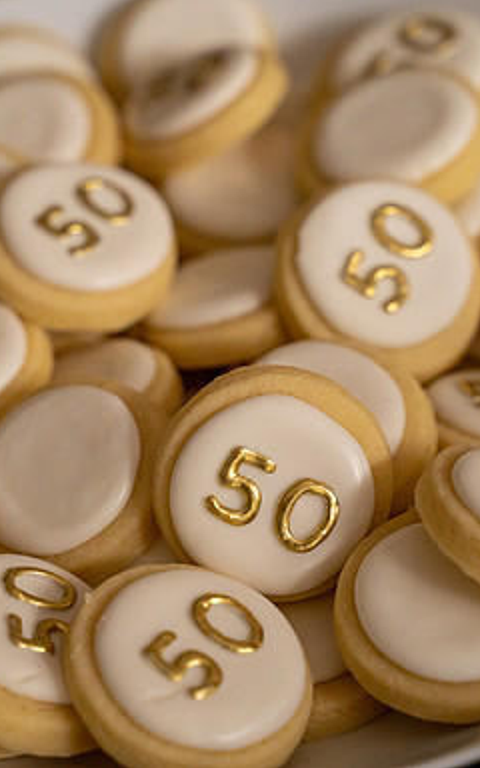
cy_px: 383
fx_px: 2030
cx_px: 170
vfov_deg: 21.4
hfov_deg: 13.5
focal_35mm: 97
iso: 1250
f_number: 3.5
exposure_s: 1/250
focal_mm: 63
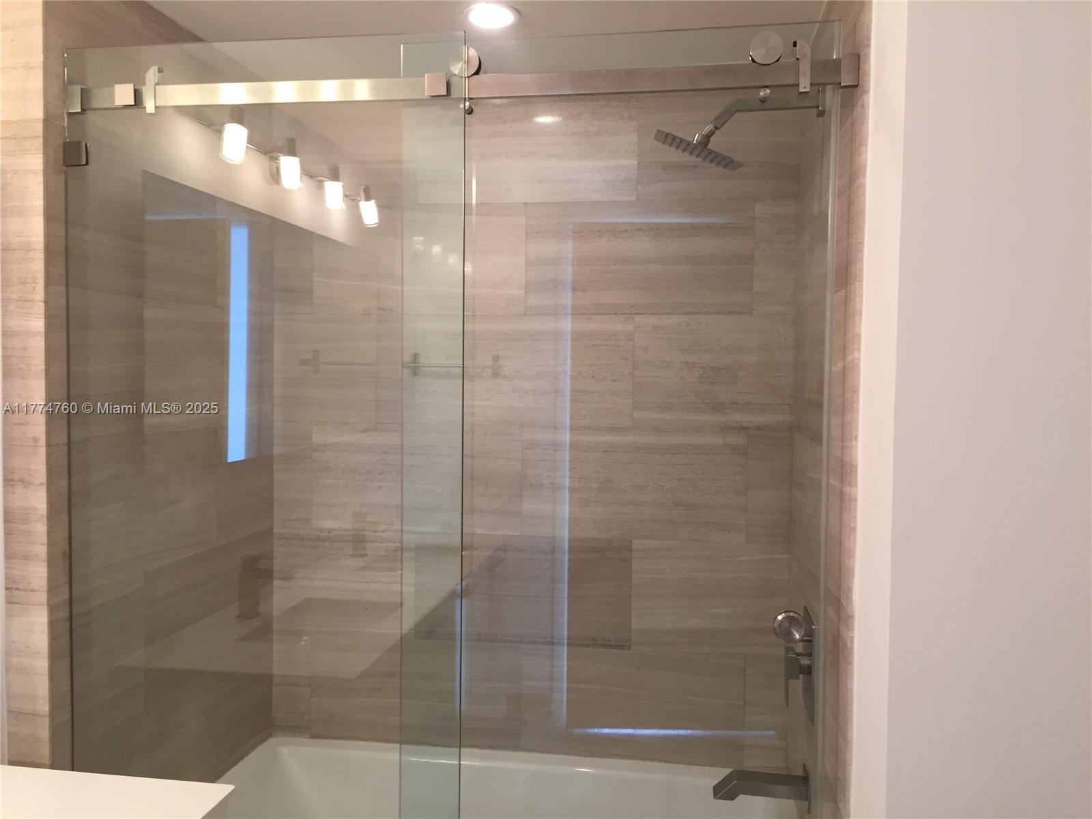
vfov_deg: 48.2
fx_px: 915
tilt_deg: -4.1
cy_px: 410
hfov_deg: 61.7
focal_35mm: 29
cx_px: 546
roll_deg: -0.8
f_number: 2.2
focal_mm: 4.15
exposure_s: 1/30
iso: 64
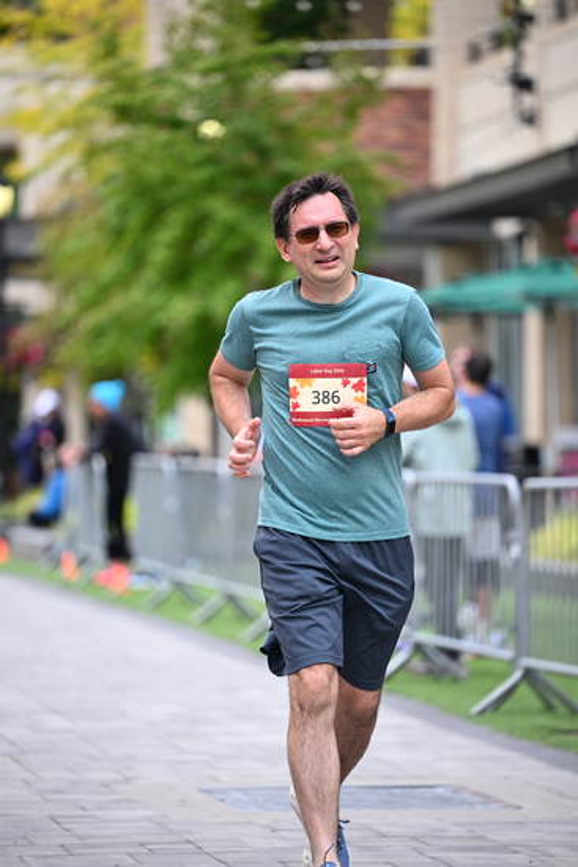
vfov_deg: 12.4
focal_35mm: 165
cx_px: 289
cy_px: 434
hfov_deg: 8.3
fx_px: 3971
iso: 640
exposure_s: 1/2000
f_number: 2.8
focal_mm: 165
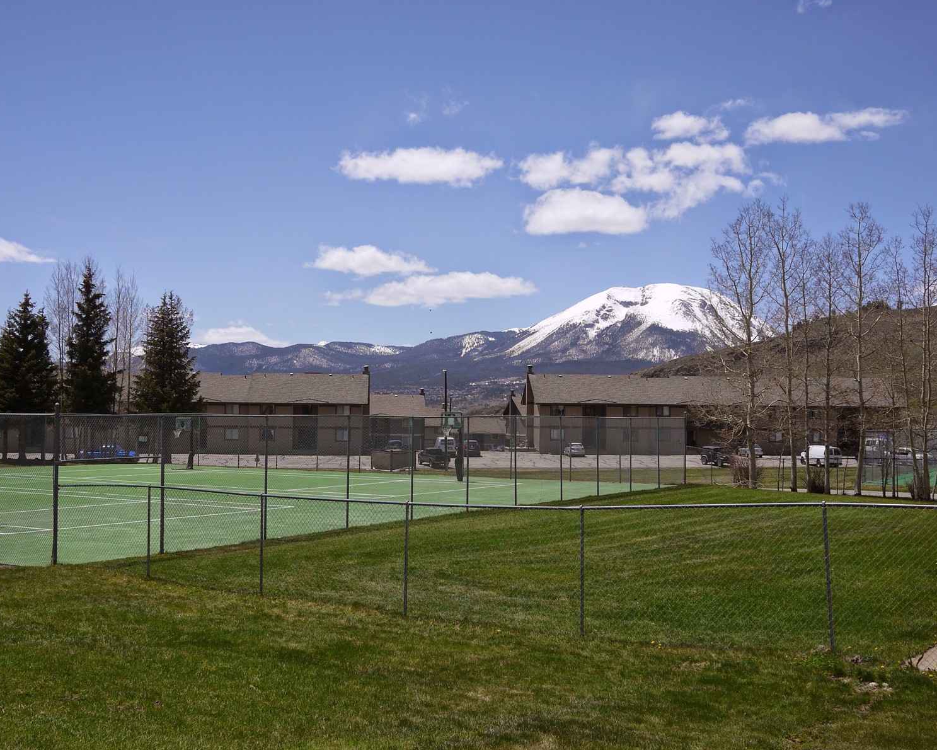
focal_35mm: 42
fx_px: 1165
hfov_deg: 43.8
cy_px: 373
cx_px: 469
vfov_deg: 35.7
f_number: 5.6
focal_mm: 20
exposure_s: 1/1000
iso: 100
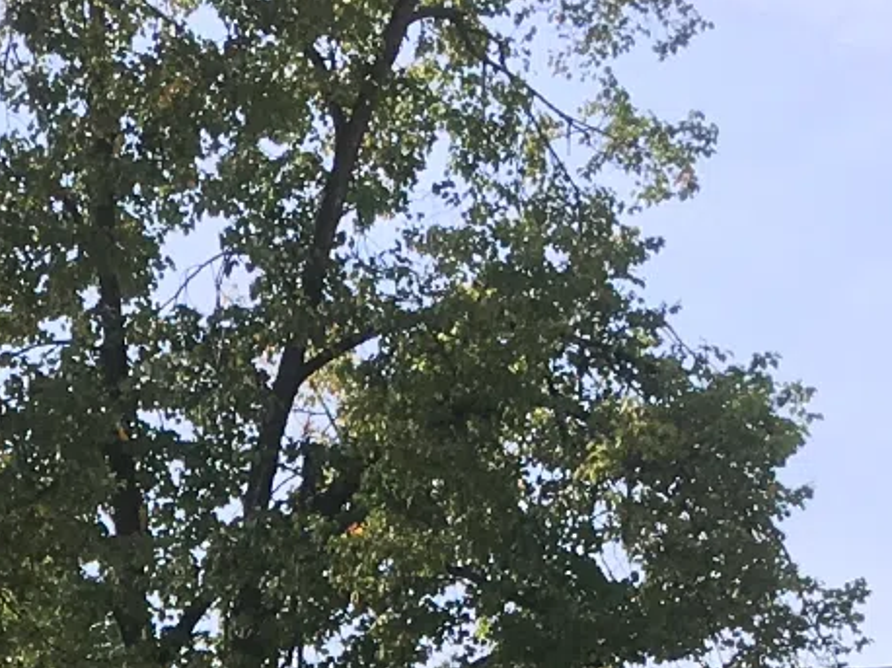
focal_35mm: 152
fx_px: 3915
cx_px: -183
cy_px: 1636
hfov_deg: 12.7
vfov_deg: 8.8
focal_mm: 4.15
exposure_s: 1/430
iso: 25
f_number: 2.2
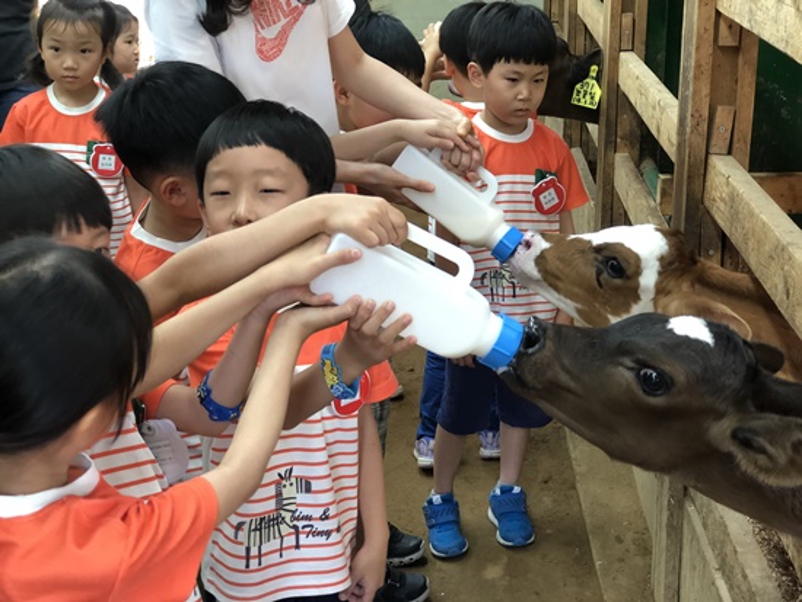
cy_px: 301
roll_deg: +0.9
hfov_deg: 33.8
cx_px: 401
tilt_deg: -20.4
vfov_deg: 25.7
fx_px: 1321
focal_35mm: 57
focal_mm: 6.6
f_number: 2.8
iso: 250
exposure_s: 1/60
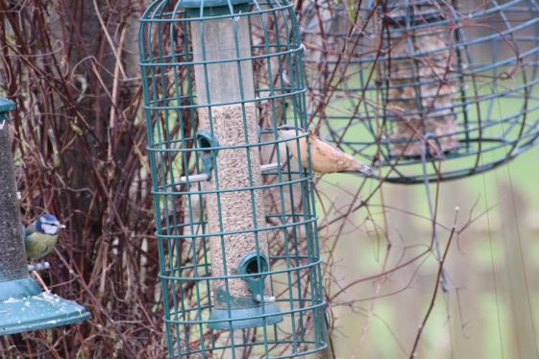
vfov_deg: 3.4
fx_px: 6003
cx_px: 257
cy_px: 187
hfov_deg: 5.1
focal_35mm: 401
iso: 1000
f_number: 5.6
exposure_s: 1/125
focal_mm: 250
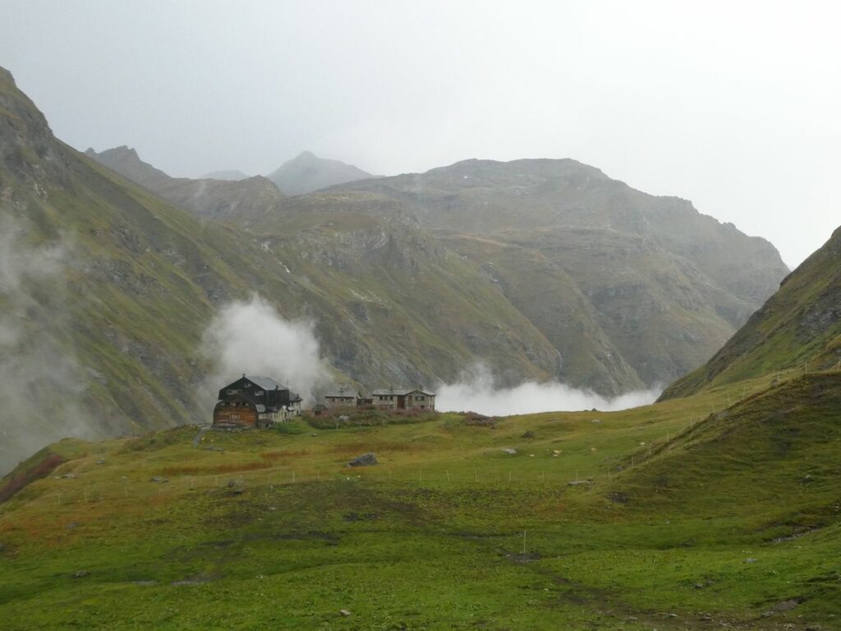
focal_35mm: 44
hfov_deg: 42.9
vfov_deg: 32.9
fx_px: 1069
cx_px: 420
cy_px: 316
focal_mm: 7.8
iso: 400
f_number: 4
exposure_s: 1/60
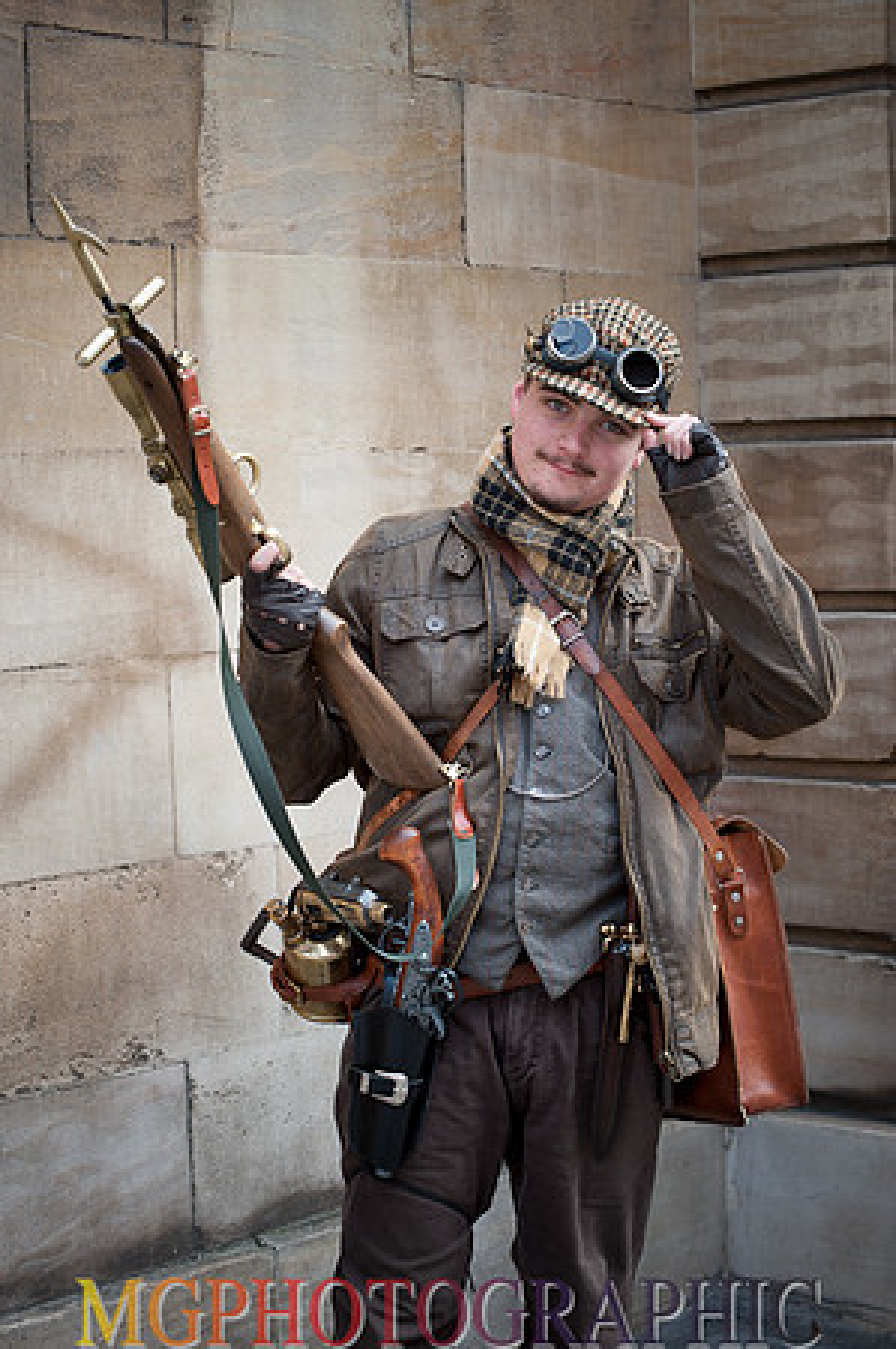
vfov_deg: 28.9
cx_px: 448
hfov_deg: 19.4
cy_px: 674
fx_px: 2619
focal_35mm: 70
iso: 200
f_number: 5
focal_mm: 70
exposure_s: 1/100
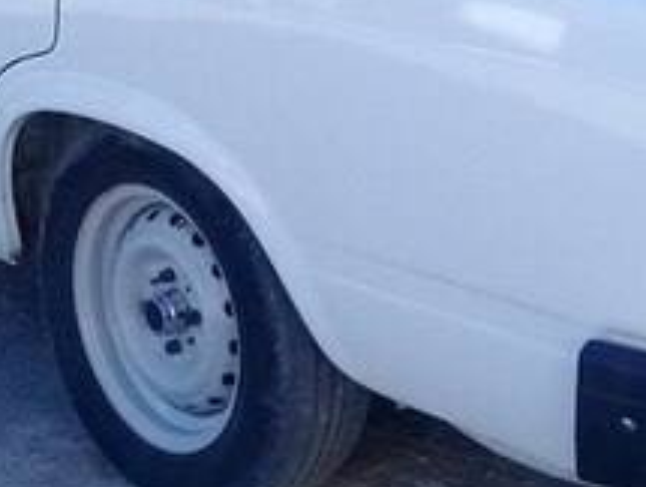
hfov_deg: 20.3
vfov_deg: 15.1
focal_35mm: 95
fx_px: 1776
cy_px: -98
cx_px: 108
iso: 64
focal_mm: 3.3
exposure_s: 1/436
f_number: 2.2
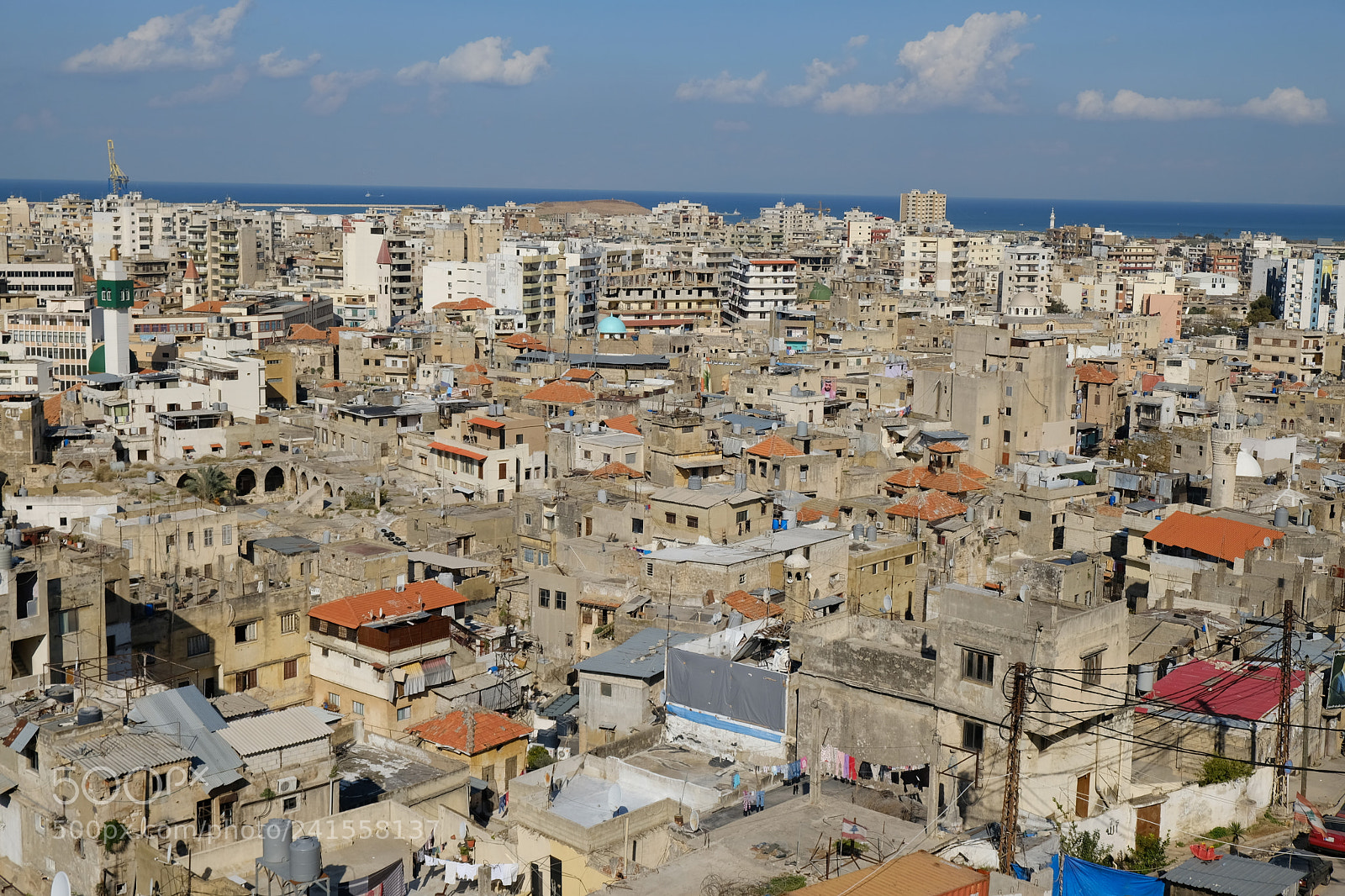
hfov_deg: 45.4
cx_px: 672
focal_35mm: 43
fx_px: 1606
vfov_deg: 31.2
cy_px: 448
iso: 200
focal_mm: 28.9
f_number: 5.6
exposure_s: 1/1400
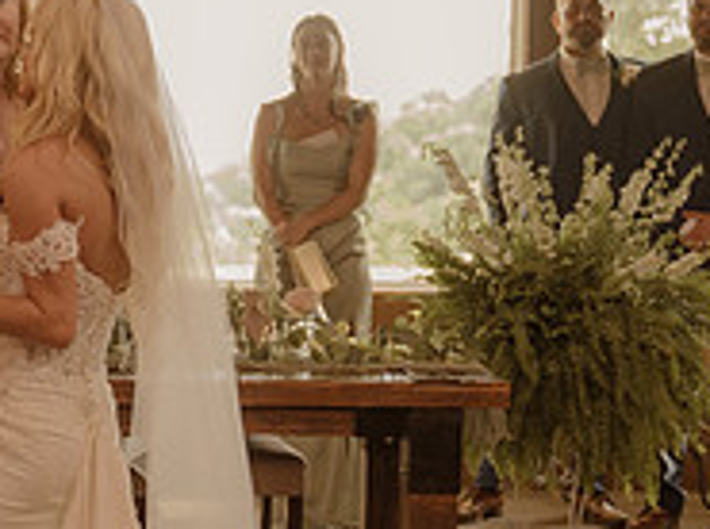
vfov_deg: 10.9
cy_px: 355
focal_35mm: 136
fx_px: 2784
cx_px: -61
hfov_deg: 14.2
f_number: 2.8
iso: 1000
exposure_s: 1/250
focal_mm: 45
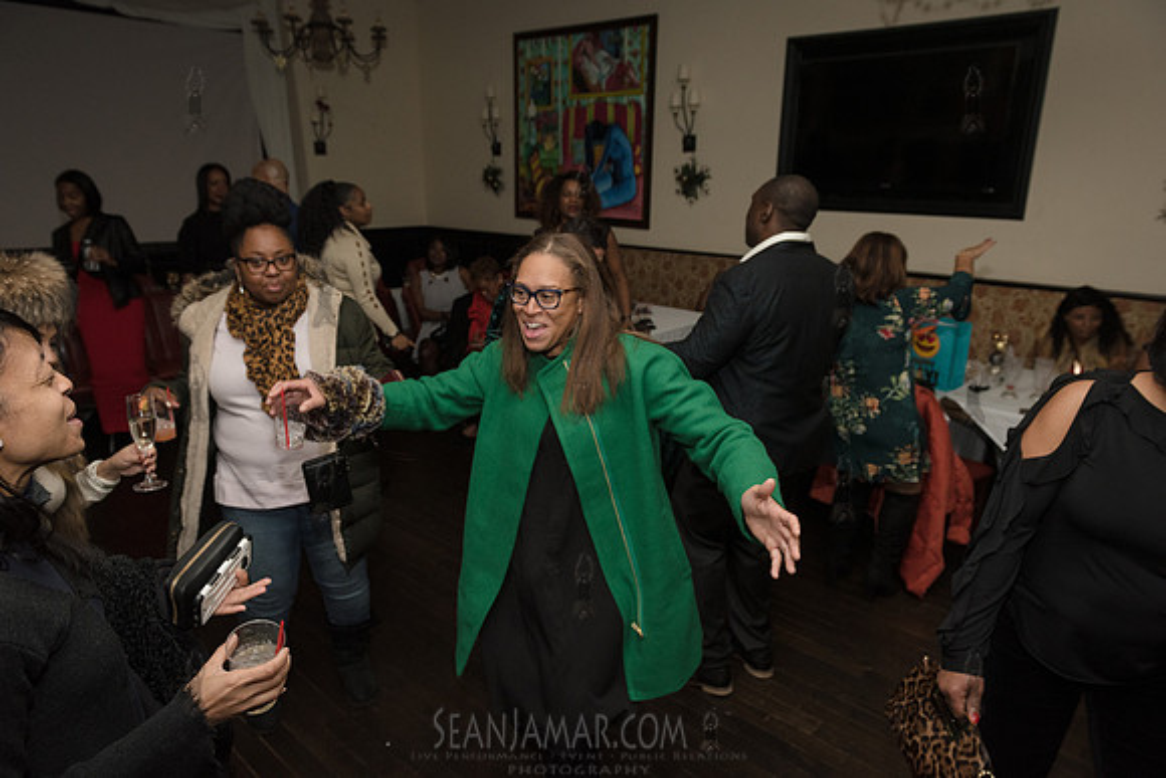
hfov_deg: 73.7
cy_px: 389
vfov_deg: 53.2
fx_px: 777
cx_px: 583
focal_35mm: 24
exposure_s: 1/250
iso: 1600
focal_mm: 24
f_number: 4.5
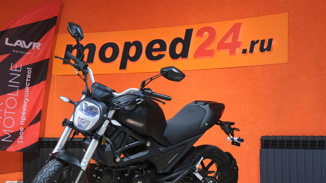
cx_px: 141
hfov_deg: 33.8
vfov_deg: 19.4
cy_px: 119
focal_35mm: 62
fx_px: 536
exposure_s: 1/100
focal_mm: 34.2
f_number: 4
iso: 1600
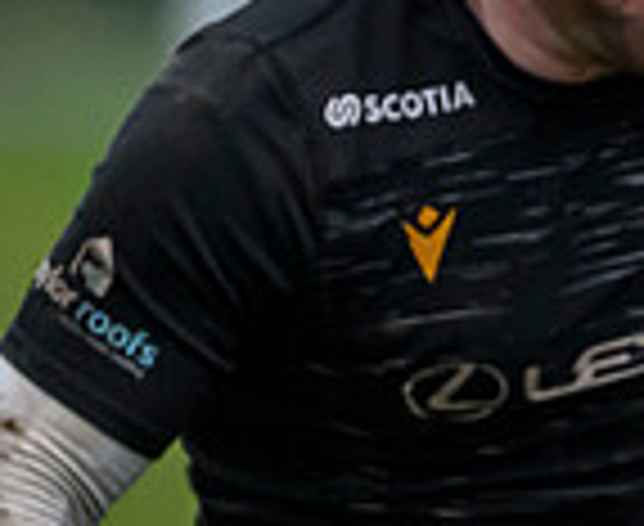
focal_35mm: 1858
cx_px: 1550
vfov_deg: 0.8
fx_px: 35730
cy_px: 50
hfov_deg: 1.0
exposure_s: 1/2500
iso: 4000
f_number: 3.5
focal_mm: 400
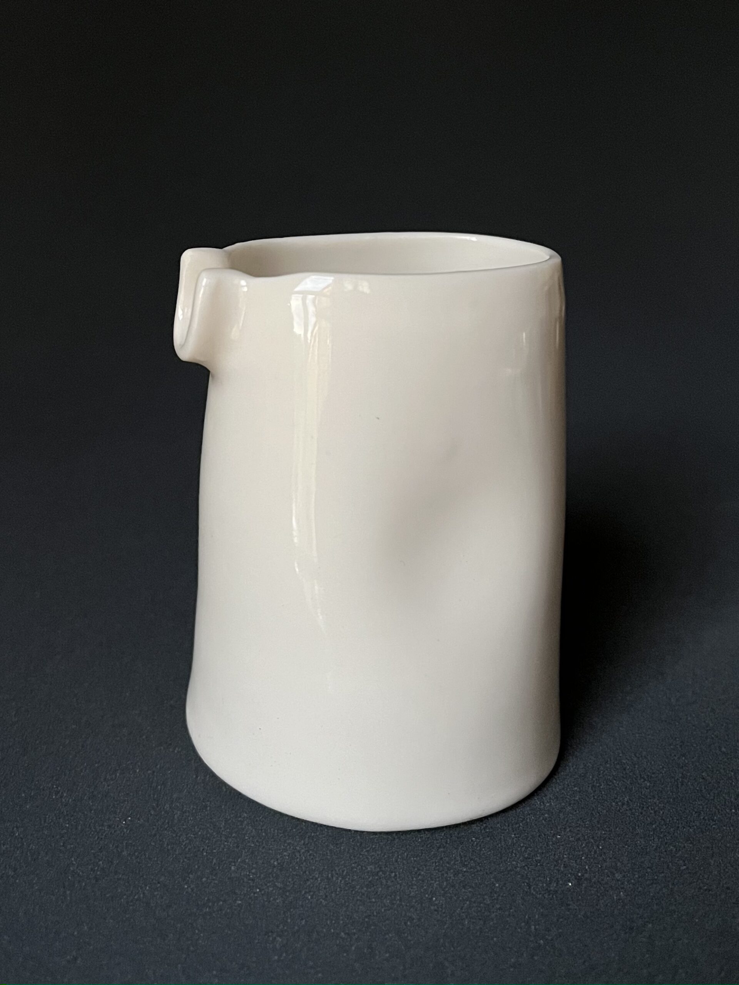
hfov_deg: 53.1
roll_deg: -1.6
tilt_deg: -13.8
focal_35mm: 26
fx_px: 740
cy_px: 492
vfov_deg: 67.3
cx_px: 370
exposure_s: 1/40
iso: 500
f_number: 1.6
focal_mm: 5.1
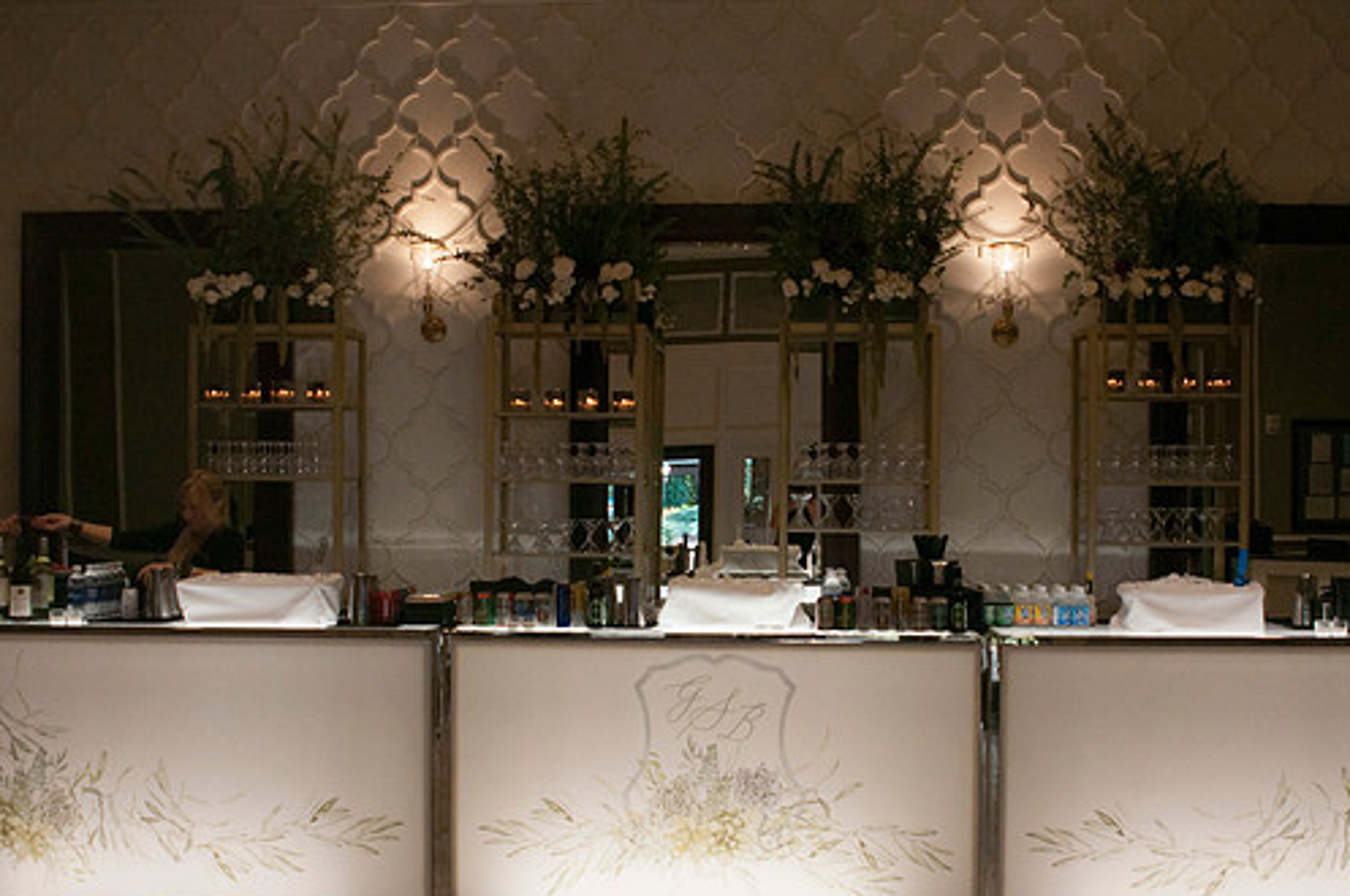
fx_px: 1573
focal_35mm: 42
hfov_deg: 46.4
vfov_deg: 31.8
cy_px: 520
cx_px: 717
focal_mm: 24
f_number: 5.6
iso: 200
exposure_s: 1/60
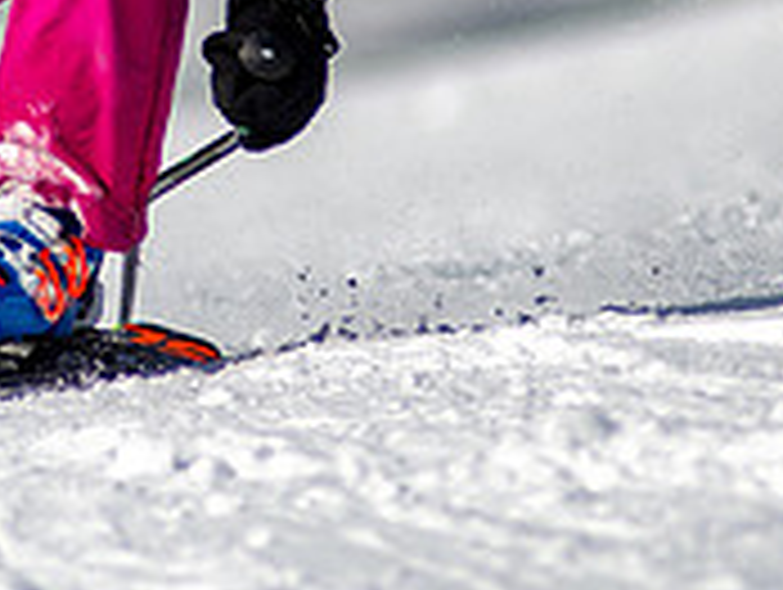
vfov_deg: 0.9
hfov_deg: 1.2
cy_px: -123
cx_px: -76
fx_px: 37555
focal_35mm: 1658
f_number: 2.8
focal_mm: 300
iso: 100
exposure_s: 1/6400
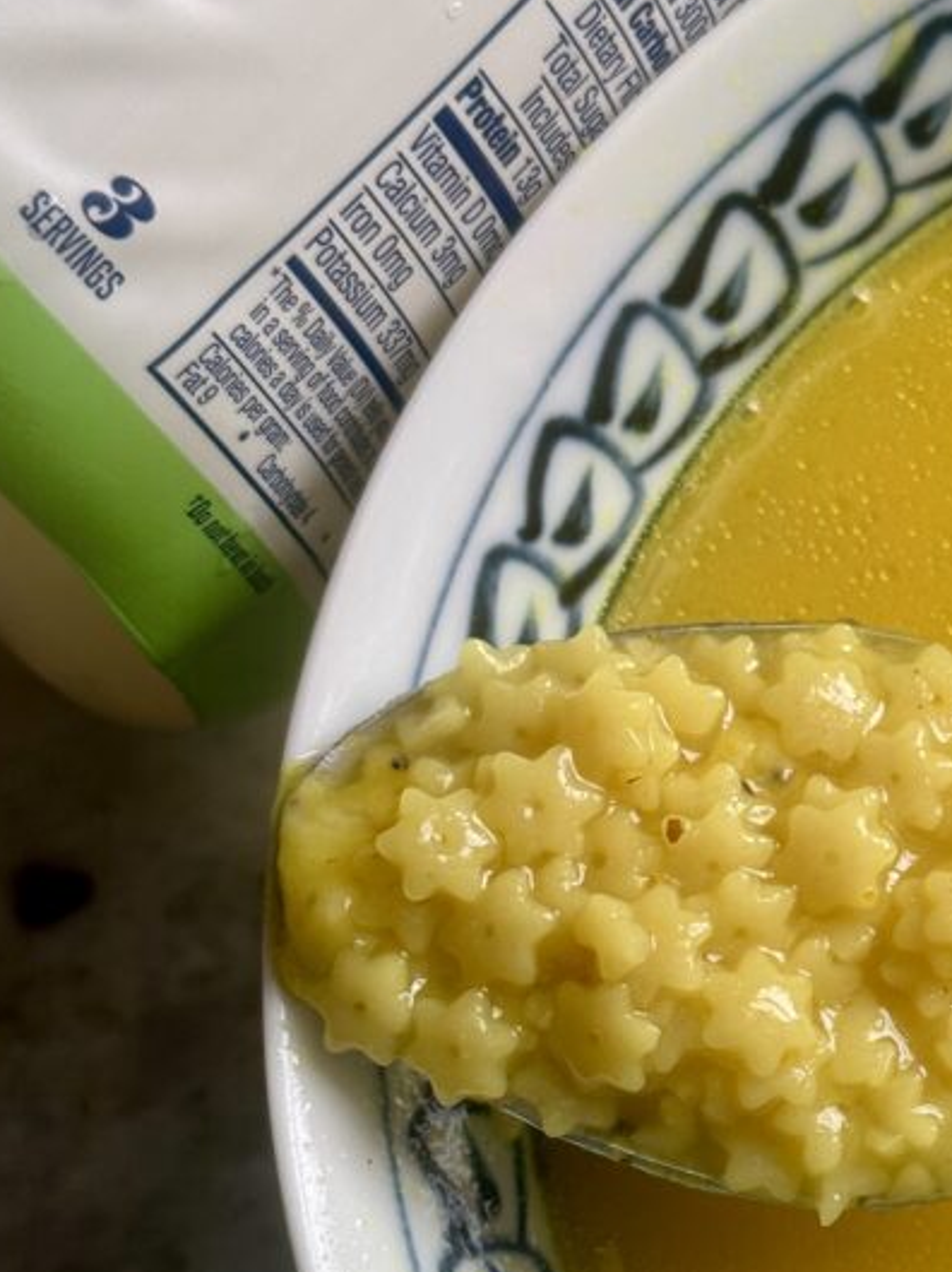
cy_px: 885
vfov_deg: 21.0
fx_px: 3414
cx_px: 853
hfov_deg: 15.7
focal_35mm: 93
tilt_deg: -78.6
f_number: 1.78
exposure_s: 1/110
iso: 100
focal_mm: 6.76
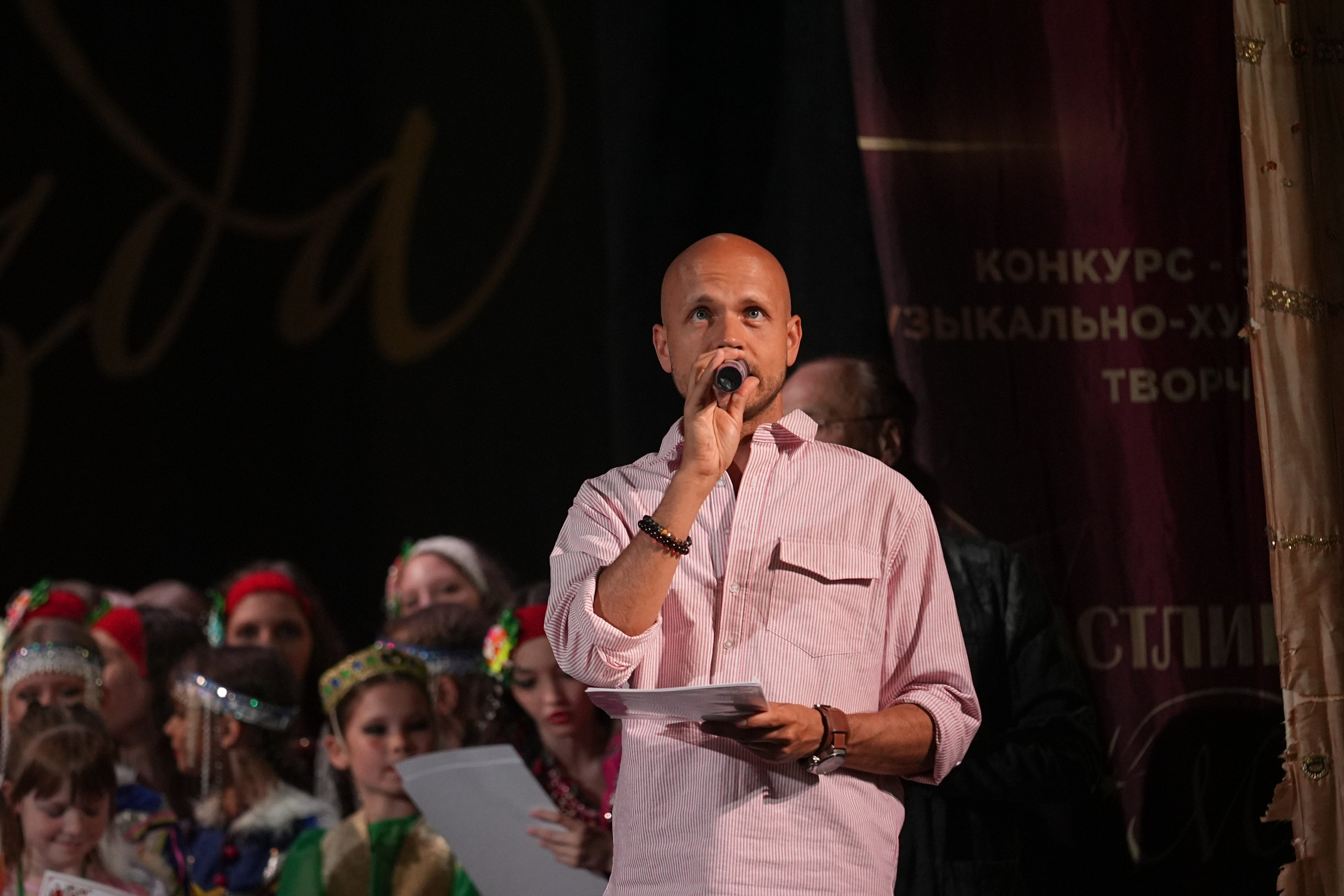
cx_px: 672
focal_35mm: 300
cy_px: 448
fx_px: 11200
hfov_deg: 6.9
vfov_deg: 4.6
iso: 2000
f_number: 2.8
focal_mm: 200
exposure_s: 1/250
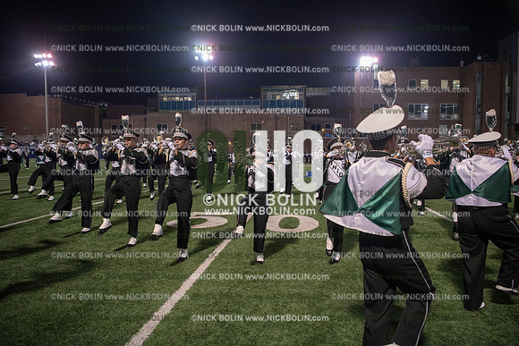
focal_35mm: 24
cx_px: 260
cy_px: 173
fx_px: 346
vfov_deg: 53.2
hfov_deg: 73.7
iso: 3200
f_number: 3.2
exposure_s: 1/500
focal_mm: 24
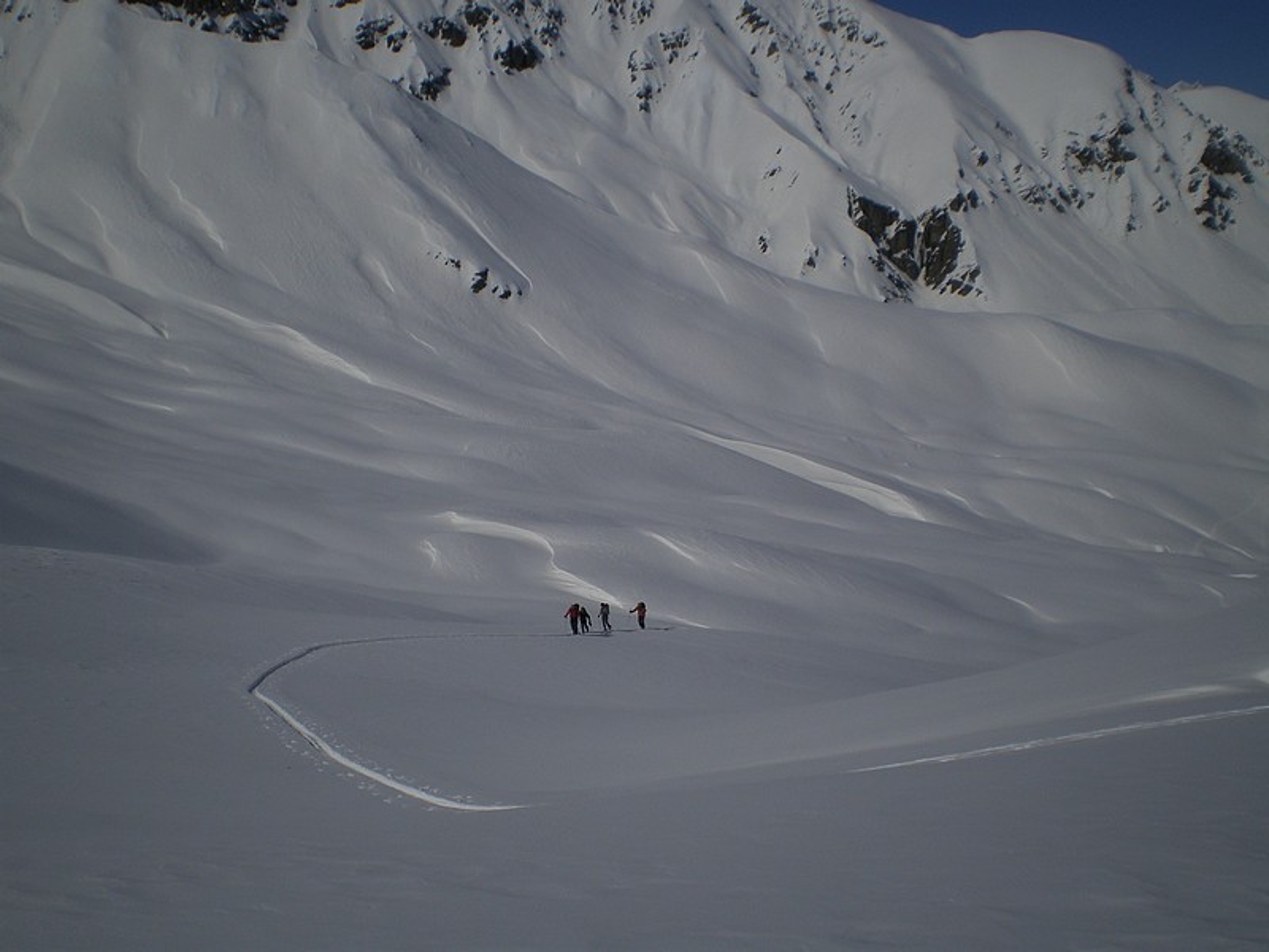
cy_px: 476
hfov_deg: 49.0
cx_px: 634
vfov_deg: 37.7
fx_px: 1393
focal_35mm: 38
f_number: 4.6
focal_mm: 6.3
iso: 64
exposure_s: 1/2000
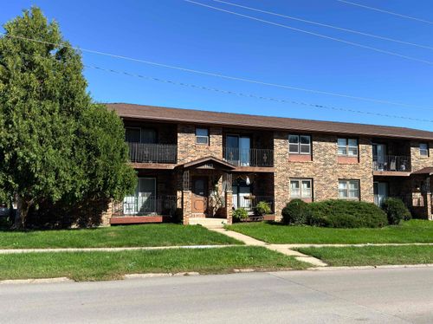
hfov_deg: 56.9
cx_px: 216
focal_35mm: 32
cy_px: 162
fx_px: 400
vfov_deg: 44.1
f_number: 1.78
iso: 80
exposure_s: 1/4098
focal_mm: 6.76
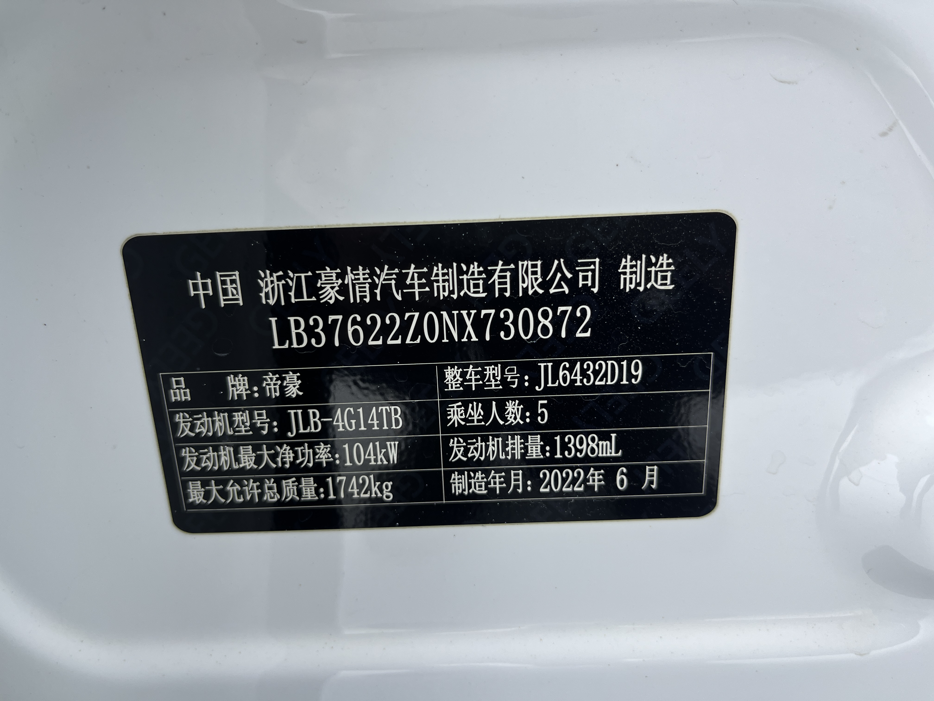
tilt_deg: -18.5
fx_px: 702
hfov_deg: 67.3
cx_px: 467
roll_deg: +2.6
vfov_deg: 53.1
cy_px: 350
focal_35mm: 26
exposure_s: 1/134
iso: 32
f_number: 1.6
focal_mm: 5.1
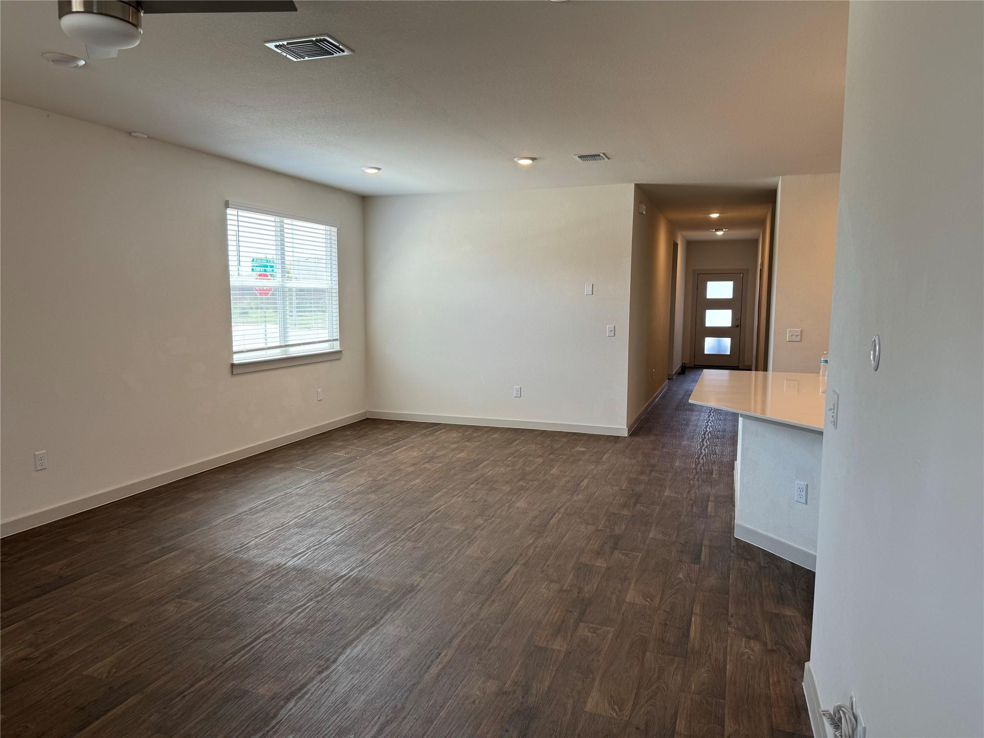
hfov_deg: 71.6
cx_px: 492
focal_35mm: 24
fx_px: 682
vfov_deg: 56.8
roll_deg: -1.2
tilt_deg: -6.1
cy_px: 369
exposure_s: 1/120
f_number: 1.78
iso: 80
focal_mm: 6.76
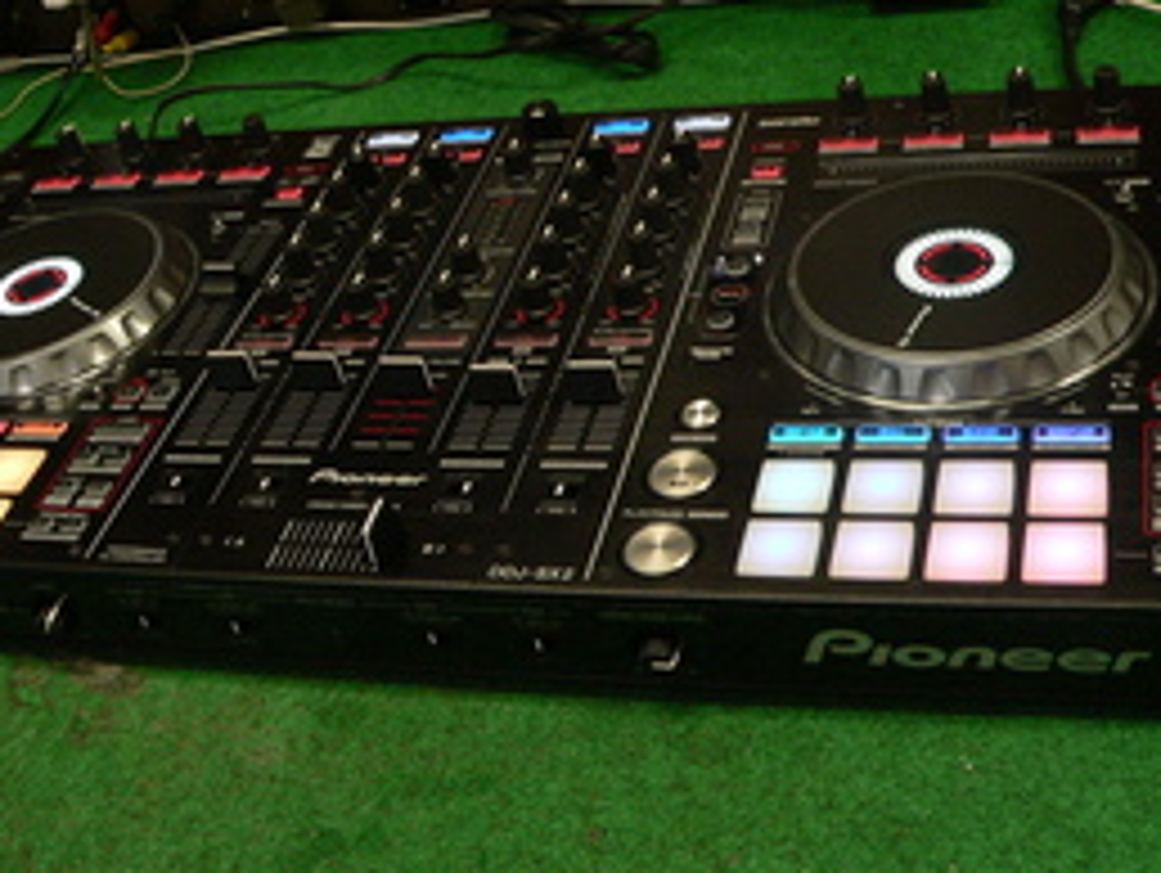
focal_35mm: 53
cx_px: 500
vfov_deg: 27.4
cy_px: 299
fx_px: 1779
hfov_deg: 36.1
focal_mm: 6
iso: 200
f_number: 2.8
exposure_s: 1/30
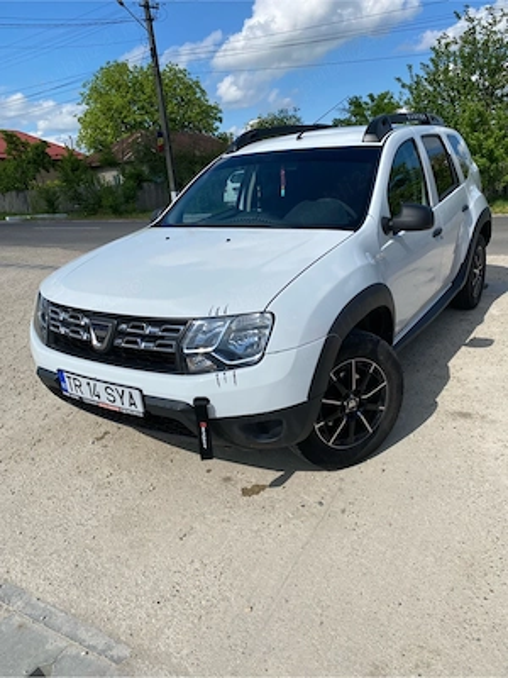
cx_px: 254
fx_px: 509
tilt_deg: -15.5
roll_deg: +2.0
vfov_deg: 67.3
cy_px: 339
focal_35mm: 26
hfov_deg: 53.1
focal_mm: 4.25
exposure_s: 1/4808
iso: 32
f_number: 1.8
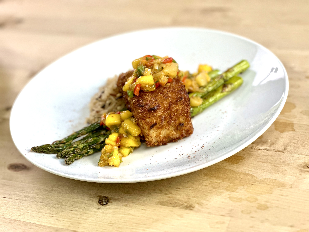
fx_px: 687
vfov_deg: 19.1
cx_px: 154
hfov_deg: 25.3
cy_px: 116
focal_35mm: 77
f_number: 2.8
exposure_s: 1/120
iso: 160
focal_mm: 9
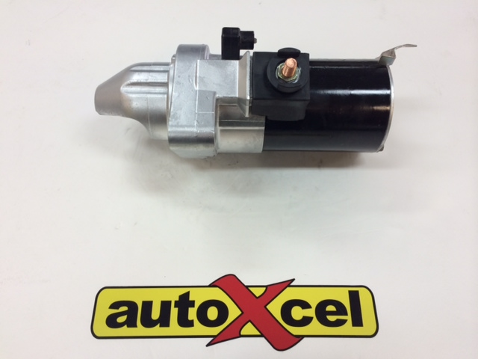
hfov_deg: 60.0
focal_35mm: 30
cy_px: 180
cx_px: 239
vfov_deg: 46.8
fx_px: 414
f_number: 2.2
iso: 40
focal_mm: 4.12
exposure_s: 1/33
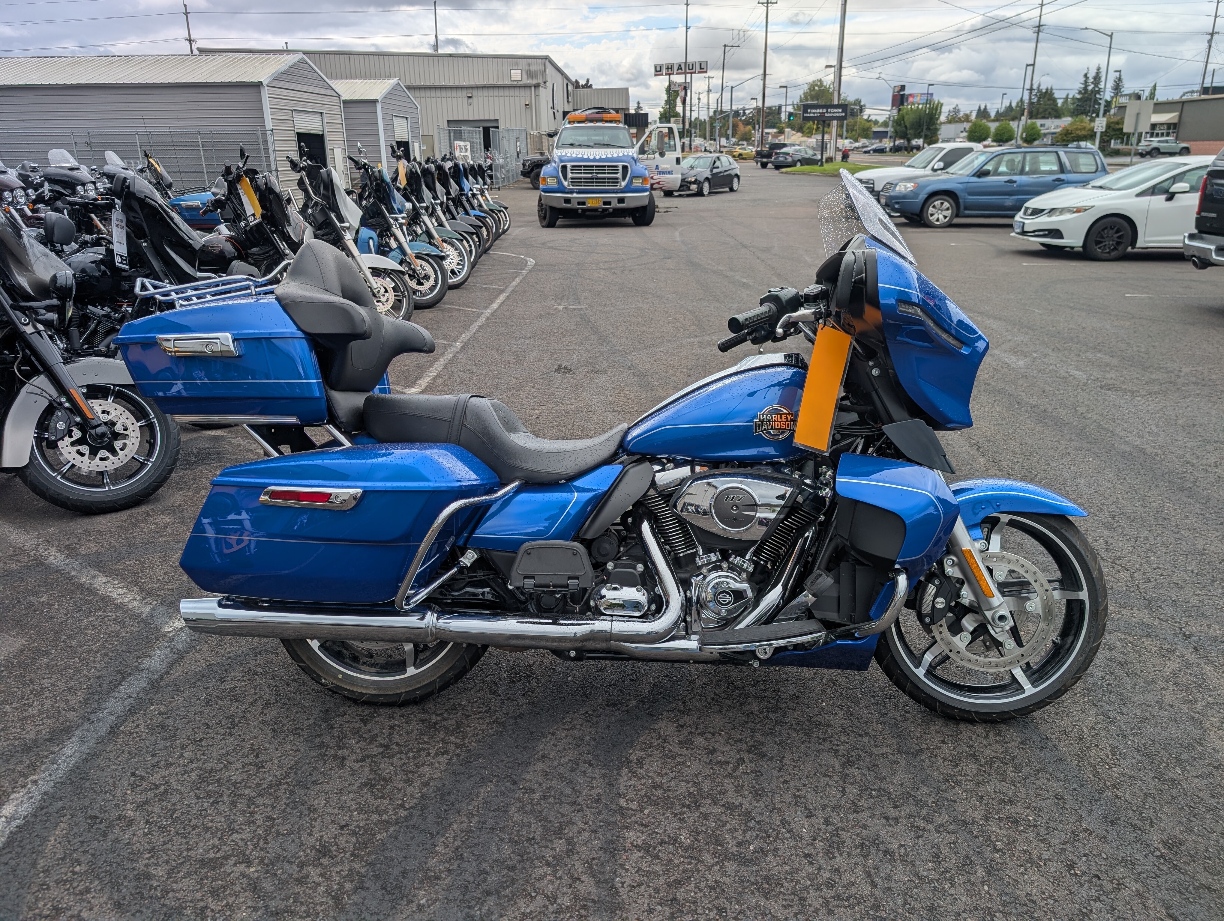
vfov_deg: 56.9
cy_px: 460
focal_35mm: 24
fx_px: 850
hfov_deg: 71.5
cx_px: 612
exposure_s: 1/1052
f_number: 1.68
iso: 20
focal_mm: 6.9
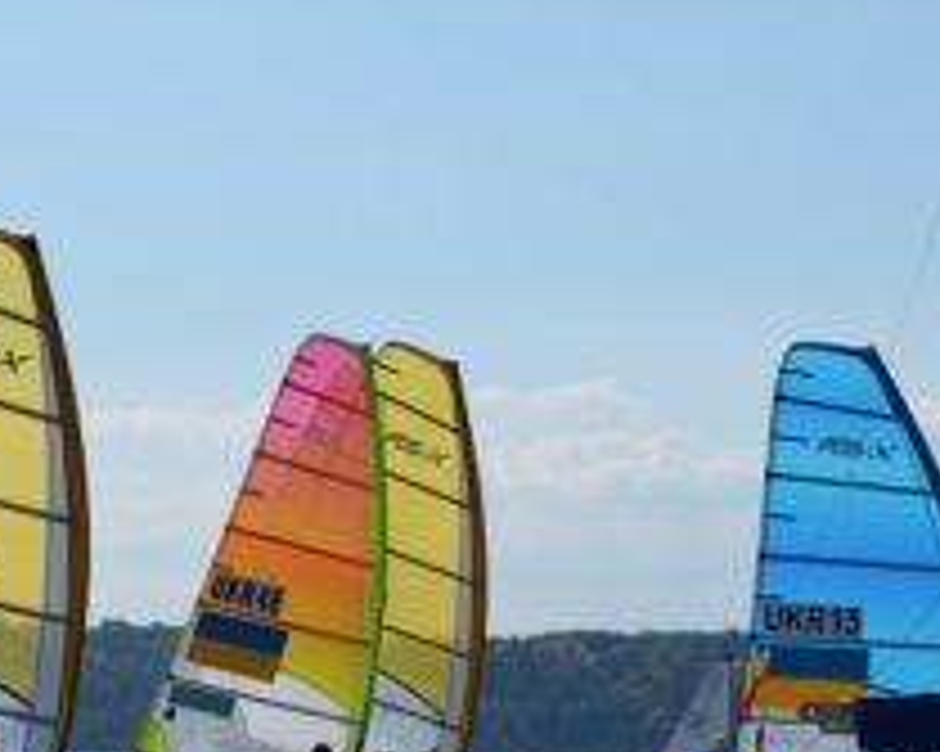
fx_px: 4672
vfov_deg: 9.2
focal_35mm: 168
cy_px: 554
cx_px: 164
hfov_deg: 11.4
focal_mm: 55
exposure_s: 1/400
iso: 100
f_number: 10
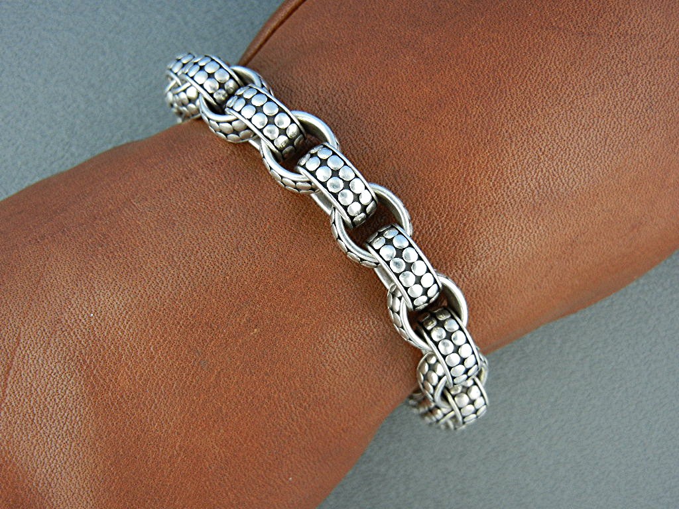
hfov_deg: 36.8
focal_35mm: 52
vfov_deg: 28.0
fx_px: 1020
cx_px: 340
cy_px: 254
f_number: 3.9
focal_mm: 9.3
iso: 200
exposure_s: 1/6.2
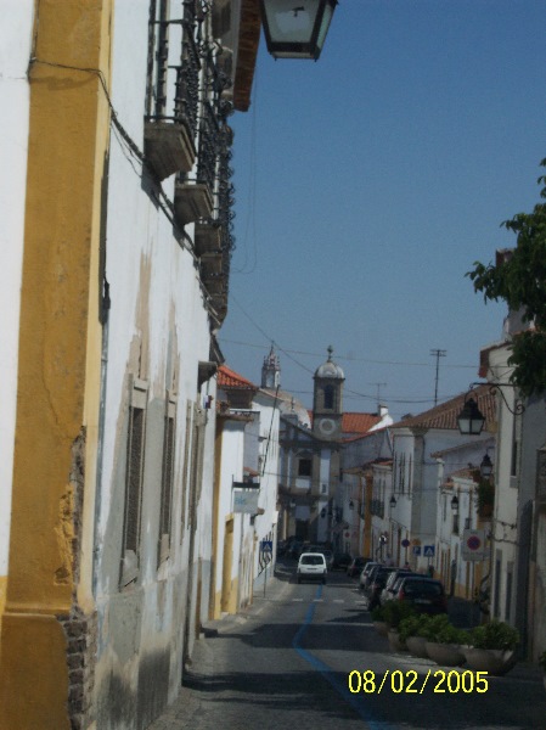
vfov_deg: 17.3
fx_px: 2401
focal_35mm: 114
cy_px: 365
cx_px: 273
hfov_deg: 13.0
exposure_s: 1/500
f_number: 8
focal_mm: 24
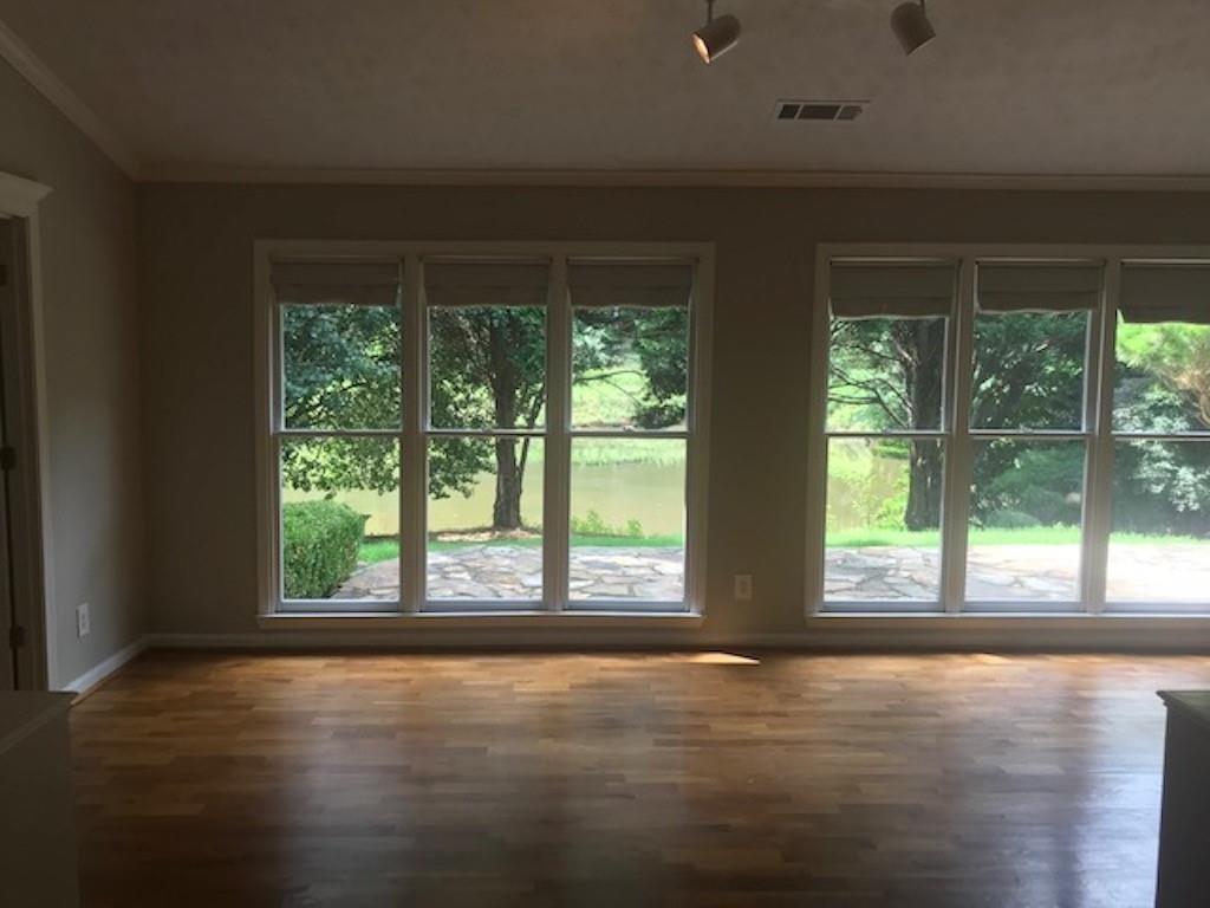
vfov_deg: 49.7
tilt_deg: -5.4
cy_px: 454
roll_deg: +0.4
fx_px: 979
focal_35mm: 28
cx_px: 605
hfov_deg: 63.4
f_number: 1.8
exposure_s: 1/120
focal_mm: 3.99
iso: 32
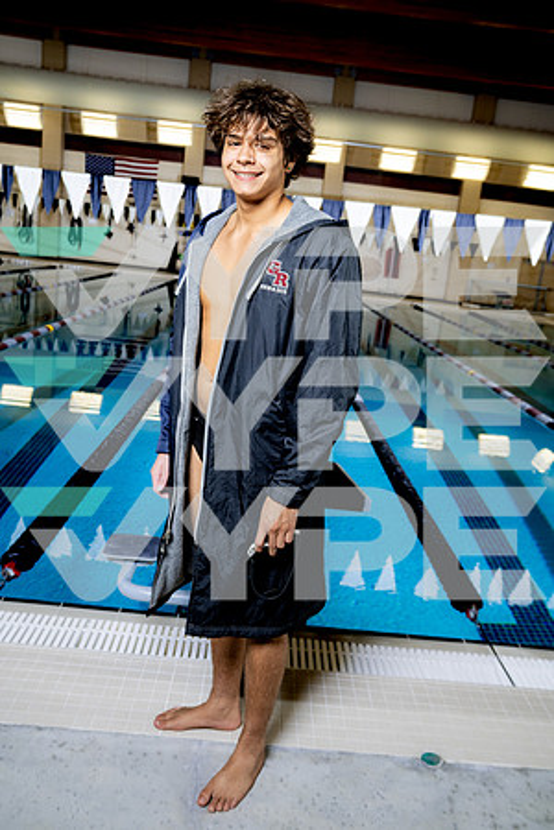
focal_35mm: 30
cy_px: 415
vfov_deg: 61.9
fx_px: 692
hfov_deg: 43.6
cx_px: 277
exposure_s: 1/250
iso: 320
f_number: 5.6
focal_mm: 30
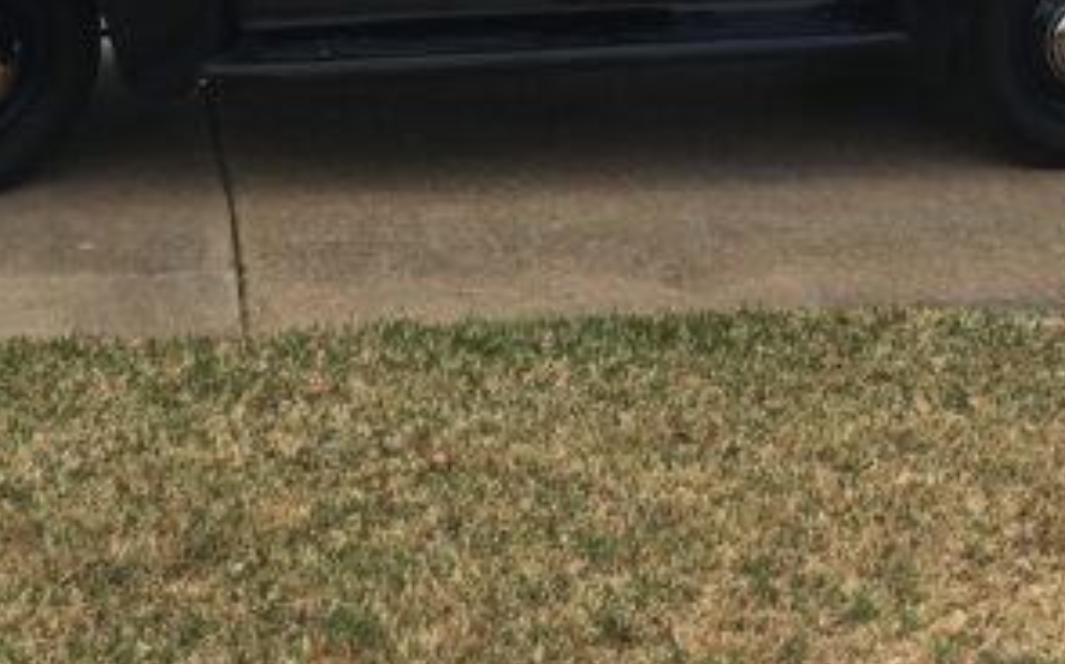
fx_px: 2321
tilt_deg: -4.4
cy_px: -242
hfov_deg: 25.8
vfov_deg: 15.4
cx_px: 513
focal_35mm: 80
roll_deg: +1.0
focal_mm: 4.15
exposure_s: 1/1972
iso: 25
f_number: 2.2
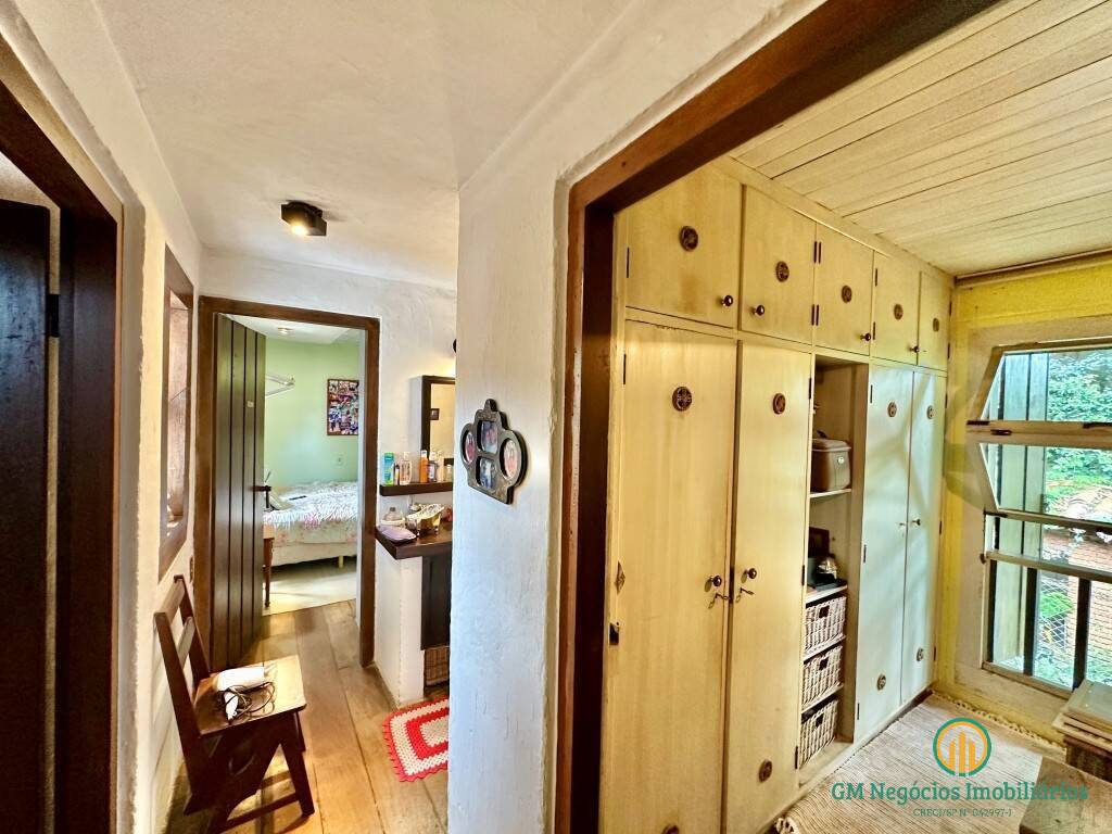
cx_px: 556
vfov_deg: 85.7
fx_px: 450
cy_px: 417
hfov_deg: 102.1
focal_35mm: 14
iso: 250
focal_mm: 2.22
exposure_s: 1/60
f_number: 2.2
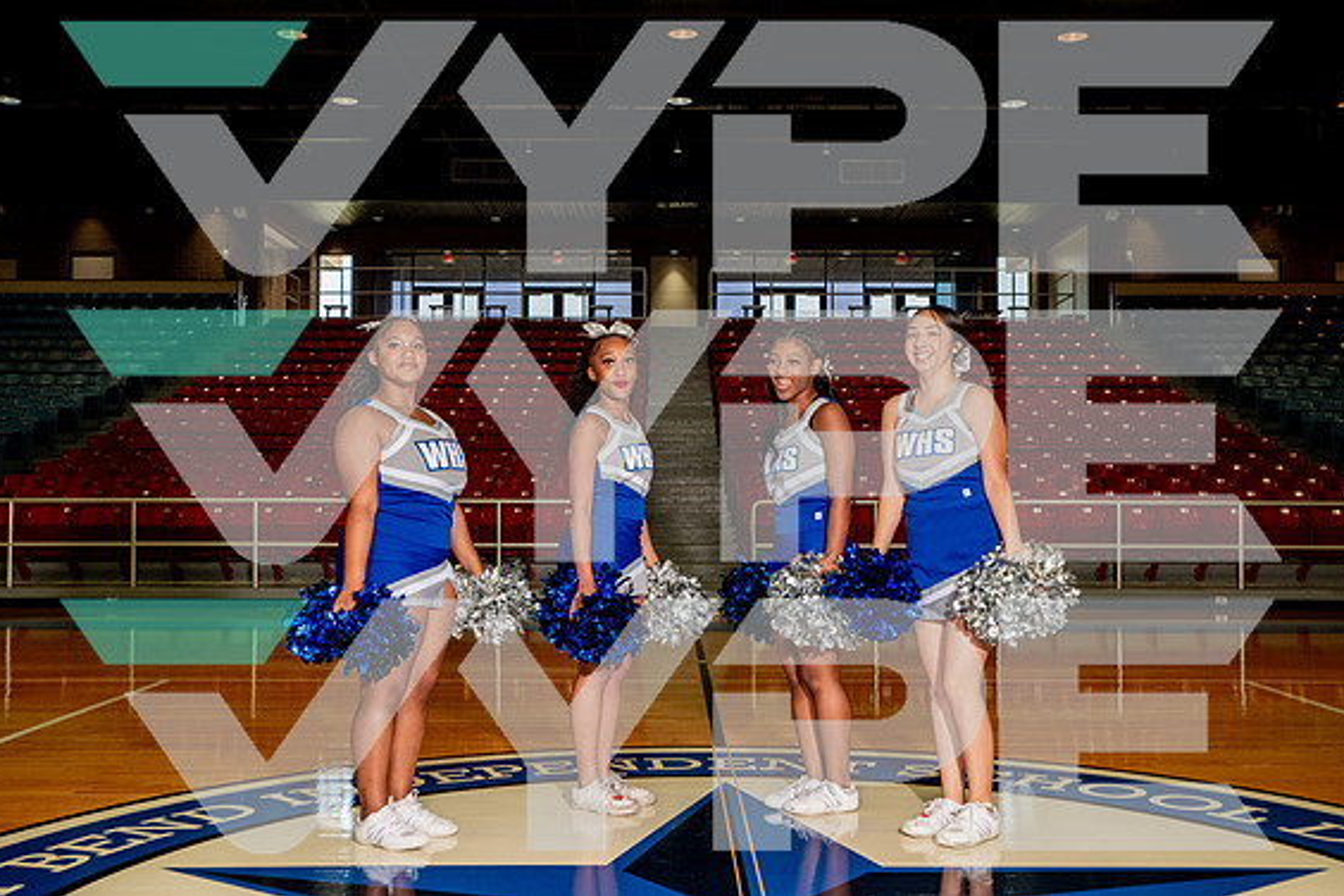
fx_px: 1381
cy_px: 437
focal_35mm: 37
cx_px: 674
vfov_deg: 35.9
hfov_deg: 51.9
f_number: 7.1
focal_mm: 36
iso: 800
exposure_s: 1/320
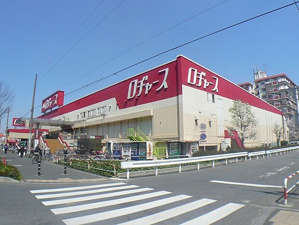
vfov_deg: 37.7
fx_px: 328
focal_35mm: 38
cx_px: 150
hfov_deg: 49.0
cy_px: 112
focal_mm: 4.6
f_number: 8
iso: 100
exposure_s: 1/320
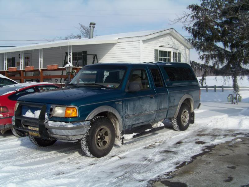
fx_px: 309
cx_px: 124
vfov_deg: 33.6
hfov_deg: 43.9
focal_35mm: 43
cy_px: 94
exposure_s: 1/1000
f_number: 4
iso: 66
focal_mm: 6.75
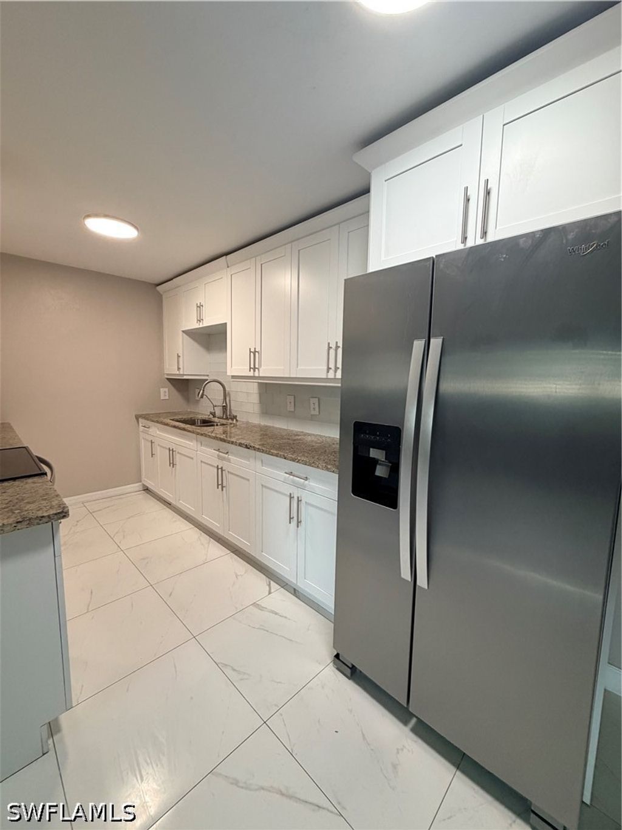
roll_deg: -1.4
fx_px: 335
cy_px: 415
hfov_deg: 85.7
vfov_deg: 102.1
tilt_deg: -8.2
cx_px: 311
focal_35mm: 14
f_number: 2.2
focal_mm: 2.22
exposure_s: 1/120
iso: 320
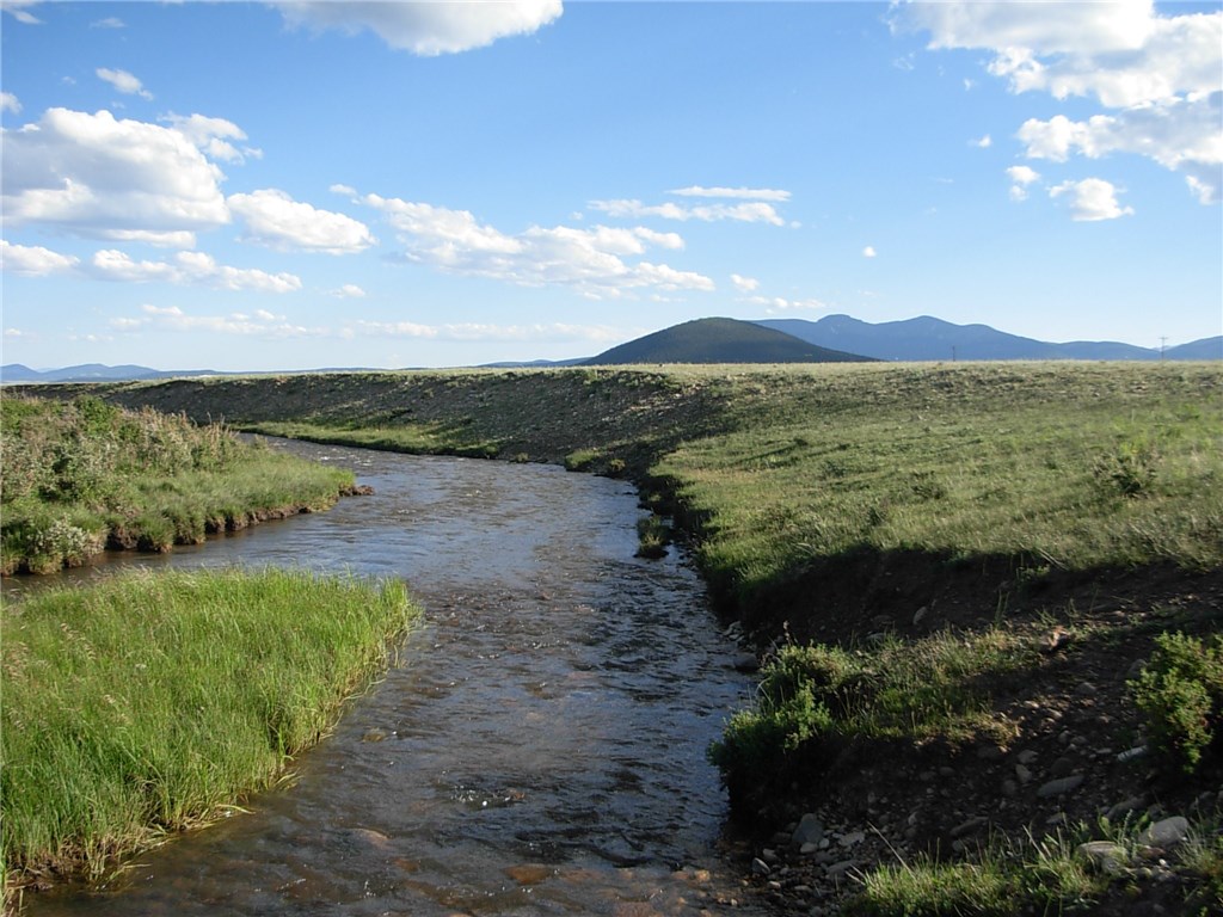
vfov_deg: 37.7
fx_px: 1343
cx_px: 612
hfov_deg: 49.0
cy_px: 458
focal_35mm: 38
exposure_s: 1/745
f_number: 2.9
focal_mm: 6.3
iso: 79
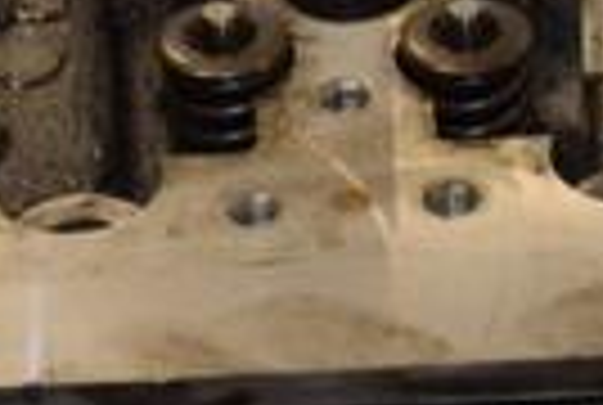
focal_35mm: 301
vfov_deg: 4.6
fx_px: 5057
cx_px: 400
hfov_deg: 6.8
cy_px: 216
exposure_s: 1/200
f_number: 9
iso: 800
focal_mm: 45
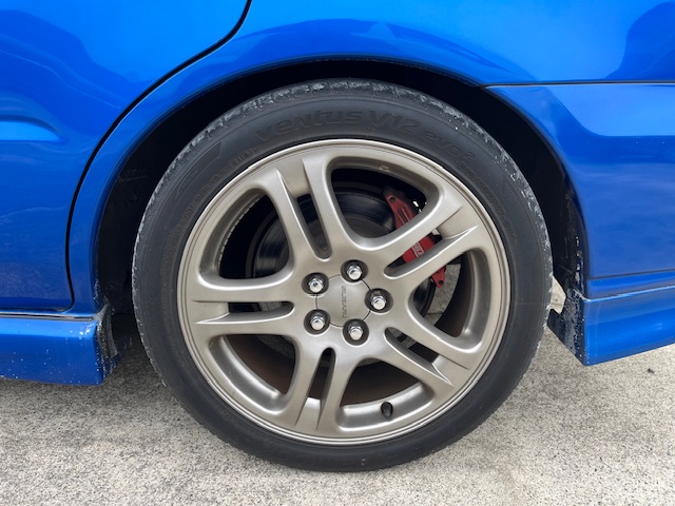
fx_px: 507
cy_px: 253
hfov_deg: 67.3
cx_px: 338
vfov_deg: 53.1
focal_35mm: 26
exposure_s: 1/222
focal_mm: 5.1
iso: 40
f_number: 1.6
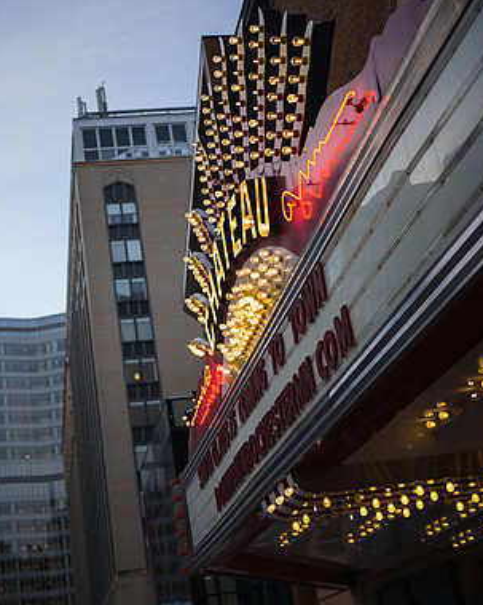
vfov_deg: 35.4
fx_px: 947
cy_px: 319
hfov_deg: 28.4
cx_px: 151
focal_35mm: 53
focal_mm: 35
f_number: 1.8
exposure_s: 1/250
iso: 64
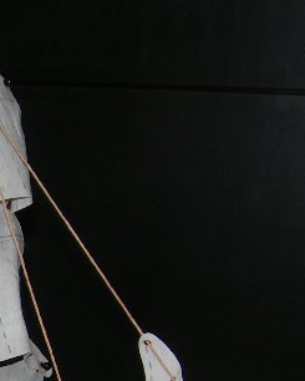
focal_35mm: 124
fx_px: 1398
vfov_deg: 15.2
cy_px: 397
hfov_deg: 11.9
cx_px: -147
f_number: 2.8
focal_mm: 7.8
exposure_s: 1/60.1
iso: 50
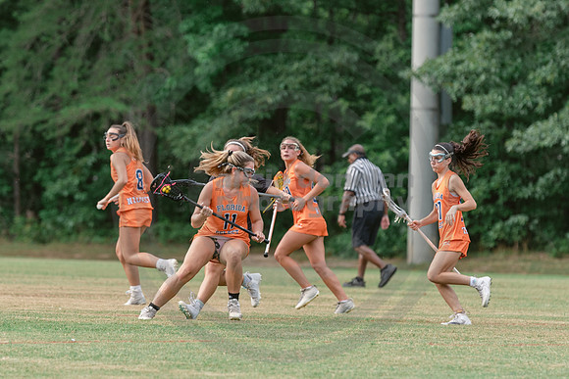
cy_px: 191
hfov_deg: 5.7
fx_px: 5688
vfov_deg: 3.8
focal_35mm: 360
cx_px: 244
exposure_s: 1/640
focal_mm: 200
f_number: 3.2
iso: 250
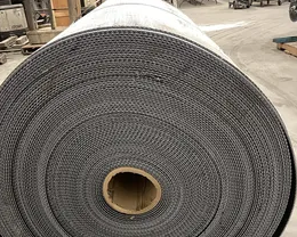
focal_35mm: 39
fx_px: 343
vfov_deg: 36.8
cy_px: 191
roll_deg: +6.6
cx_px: 130
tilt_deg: -30.7
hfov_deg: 46.7
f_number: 1.6
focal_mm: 4.2
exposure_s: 1/30
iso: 640
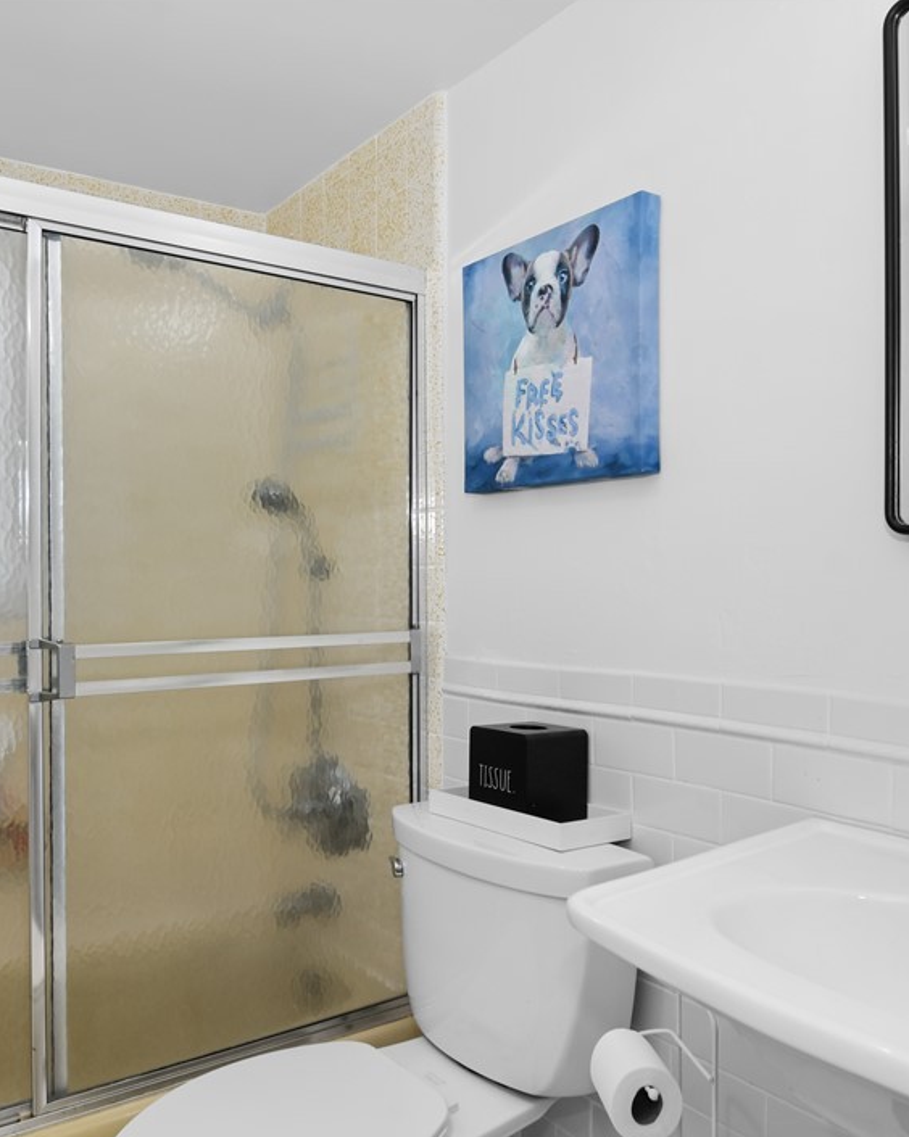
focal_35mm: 26
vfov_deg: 66.1
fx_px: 875
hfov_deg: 54.5
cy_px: 573
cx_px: 369
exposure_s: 1/50
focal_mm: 12
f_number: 8
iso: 200
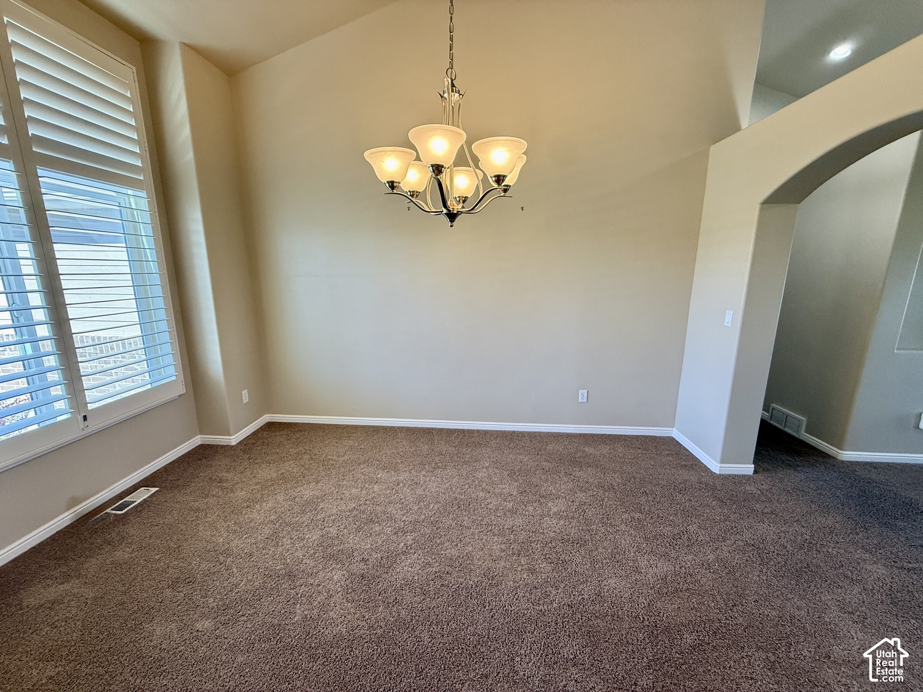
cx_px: 462
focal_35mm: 14
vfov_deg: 85.7
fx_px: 373
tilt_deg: -11.6
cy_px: 346
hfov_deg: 102.1
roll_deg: -1.2
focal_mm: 2.22
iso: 200
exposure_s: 1/120
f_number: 2.2
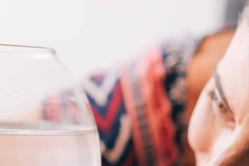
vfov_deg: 8.8
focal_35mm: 156
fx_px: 1079
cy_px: 94
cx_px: 8
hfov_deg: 13.0
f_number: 1.8
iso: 200
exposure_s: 1/250
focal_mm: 55
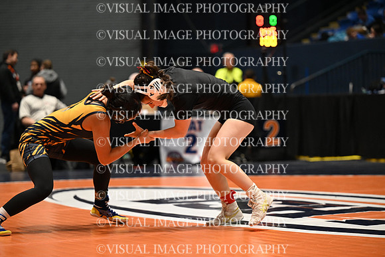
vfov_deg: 13.2
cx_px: 192
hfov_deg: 19.6
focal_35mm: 104
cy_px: 128
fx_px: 1112
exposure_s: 1/767
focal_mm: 104
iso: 2800
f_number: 2.8
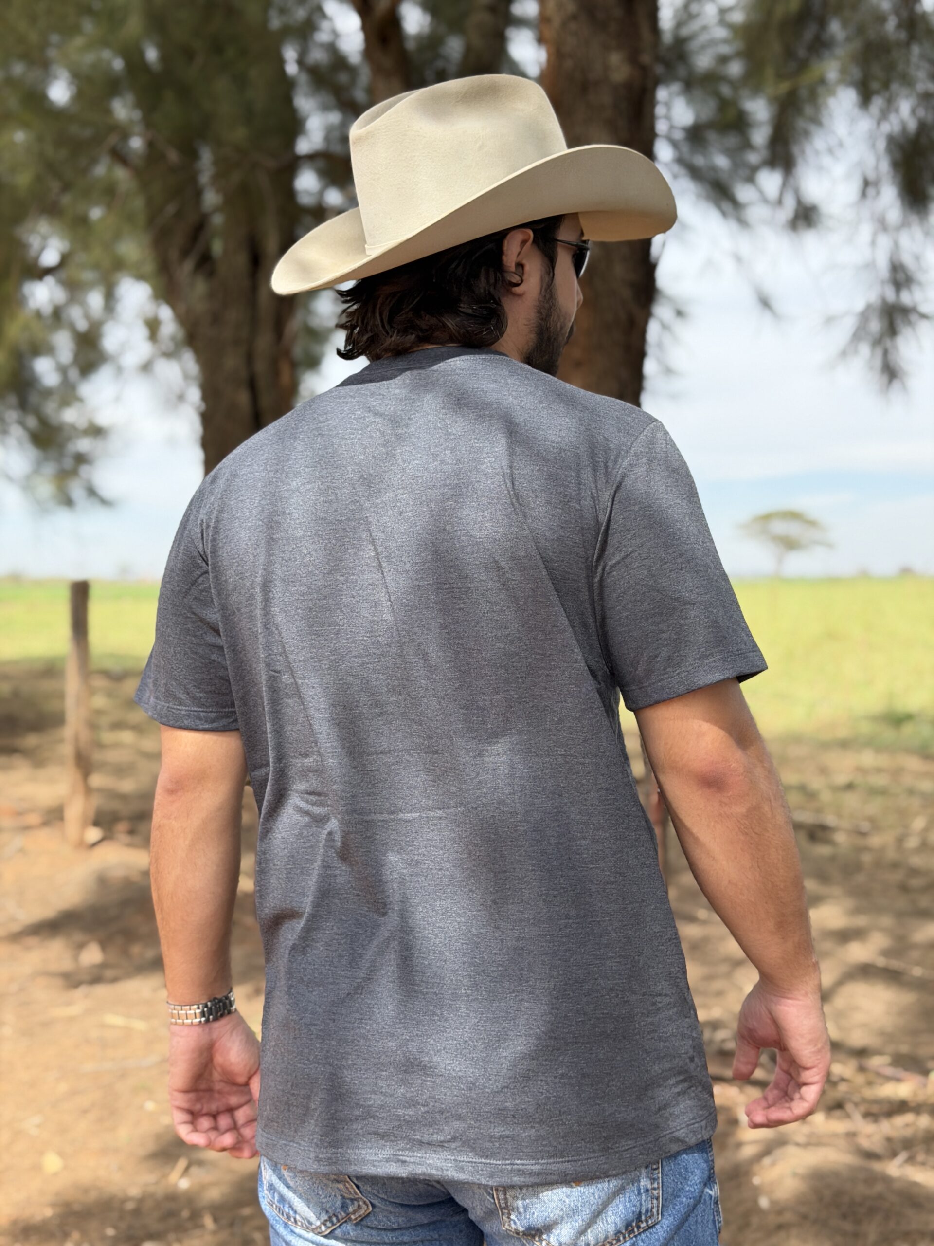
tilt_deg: -1.2
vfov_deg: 39.7
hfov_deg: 30.3
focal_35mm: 48
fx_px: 1727
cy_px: 623
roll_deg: +0.5
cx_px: 467
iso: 64
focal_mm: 6.76
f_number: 1.78
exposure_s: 1/2415
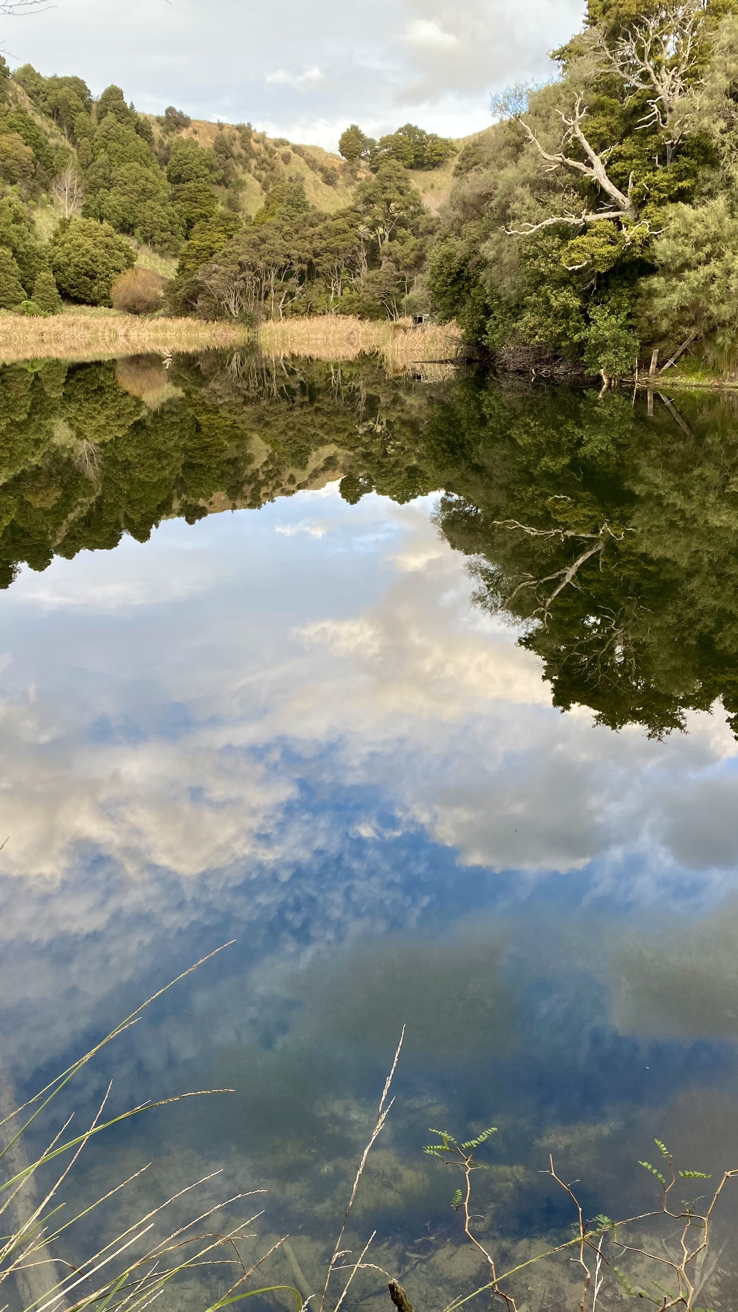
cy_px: 670
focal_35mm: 30
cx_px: 318
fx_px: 1044
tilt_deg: -16.5
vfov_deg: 64.3
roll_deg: -0.3
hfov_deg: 38.9
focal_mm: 4.25
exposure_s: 1/217
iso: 32
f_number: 1.8
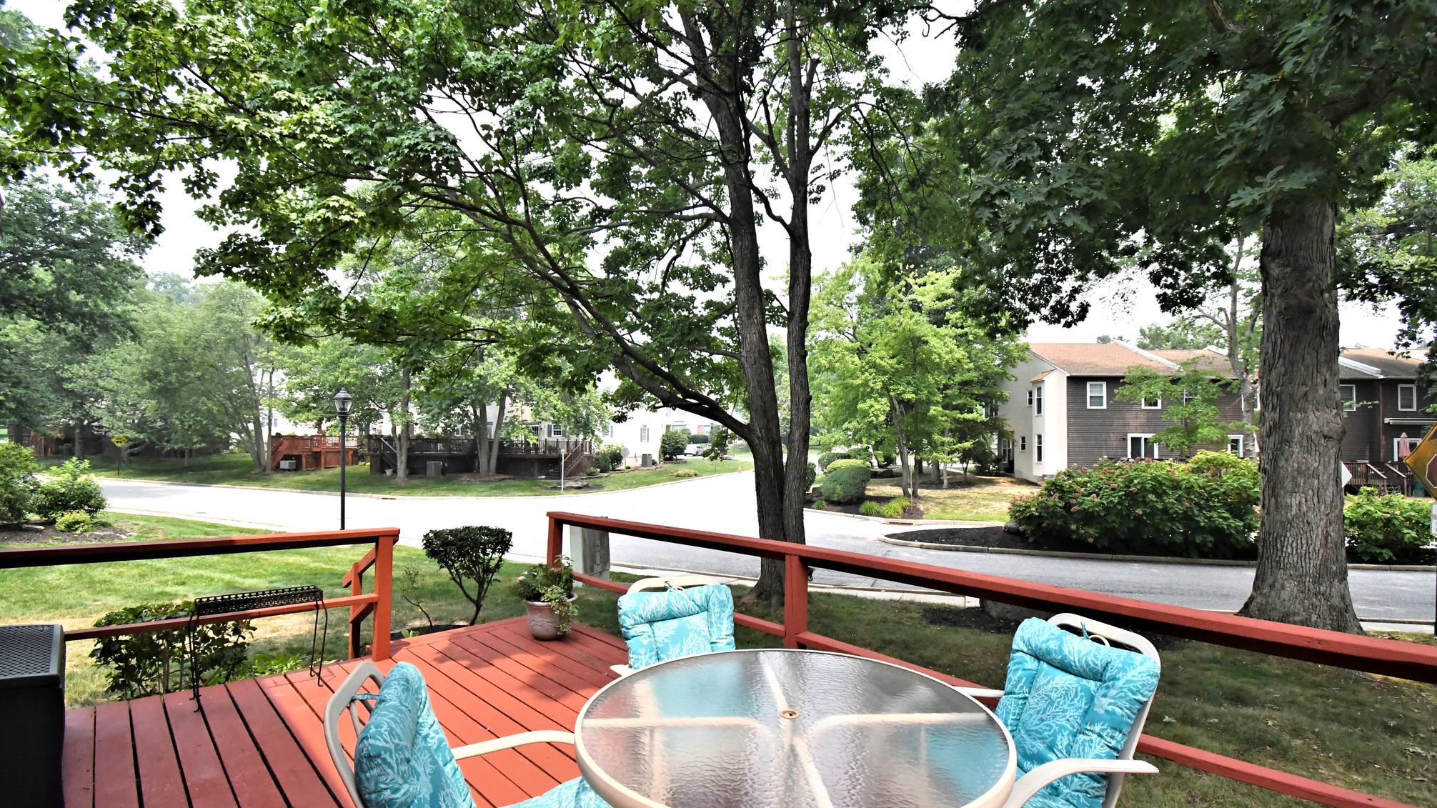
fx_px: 610
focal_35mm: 16
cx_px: 731
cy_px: 433
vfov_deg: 67.0
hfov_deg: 99.4
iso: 3200
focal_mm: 10
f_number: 6.3
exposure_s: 1/5000
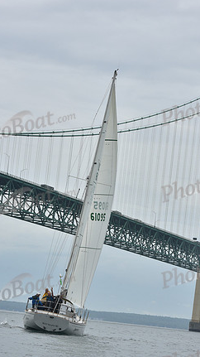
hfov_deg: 8.6
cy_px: 236
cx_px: 119
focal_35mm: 141
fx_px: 1331
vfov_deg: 15.2
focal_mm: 100
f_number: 11
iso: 250
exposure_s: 1/800
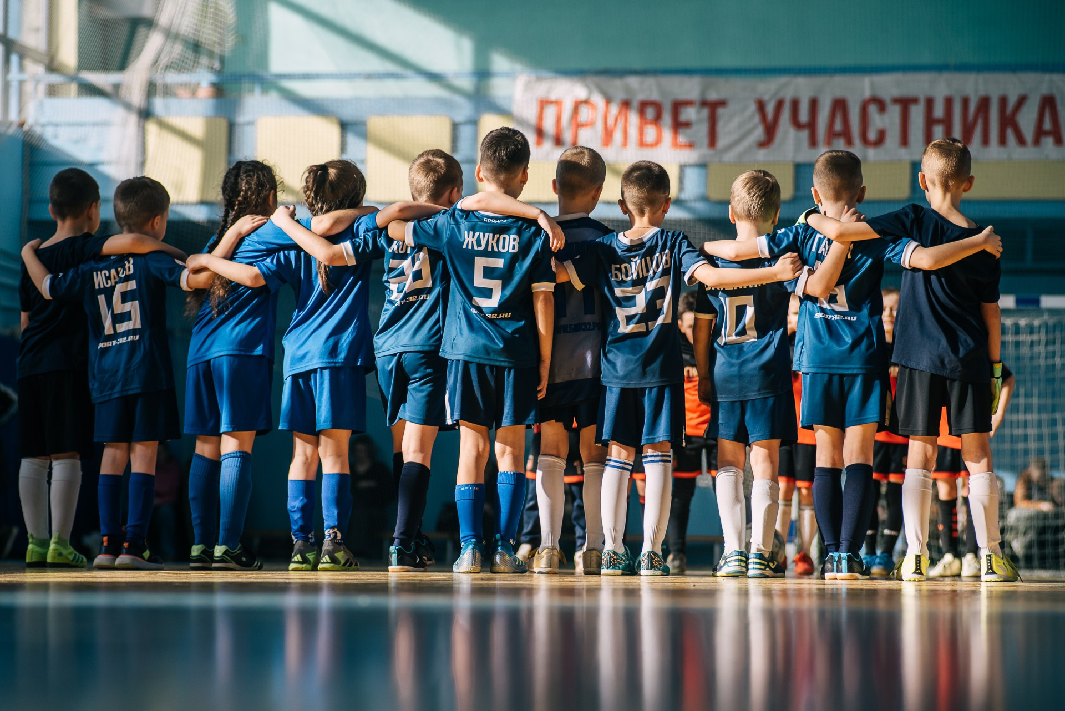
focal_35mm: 116
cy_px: 356
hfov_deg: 17.6
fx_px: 3433
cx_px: 532
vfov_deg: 11.8
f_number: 4
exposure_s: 1/800
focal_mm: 116
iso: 360
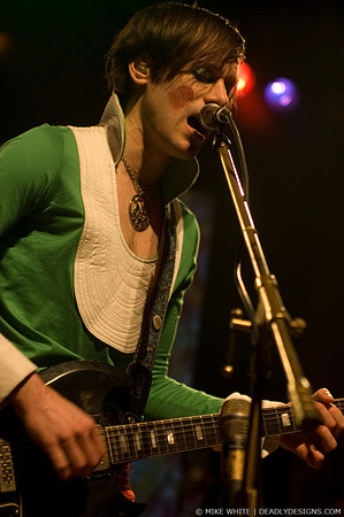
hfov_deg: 13.0
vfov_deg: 19.5
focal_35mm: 105
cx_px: 172
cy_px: 258
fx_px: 1508
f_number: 2.8
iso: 800
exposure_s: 1/125
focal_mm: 70
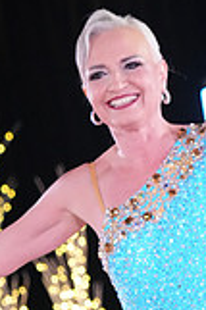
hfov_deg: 4.0
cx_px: 178
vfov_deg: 5.9
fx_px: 2976
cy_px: 408
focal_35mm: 346
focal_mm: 96
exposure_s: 1/400
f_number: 4.5
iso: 8000
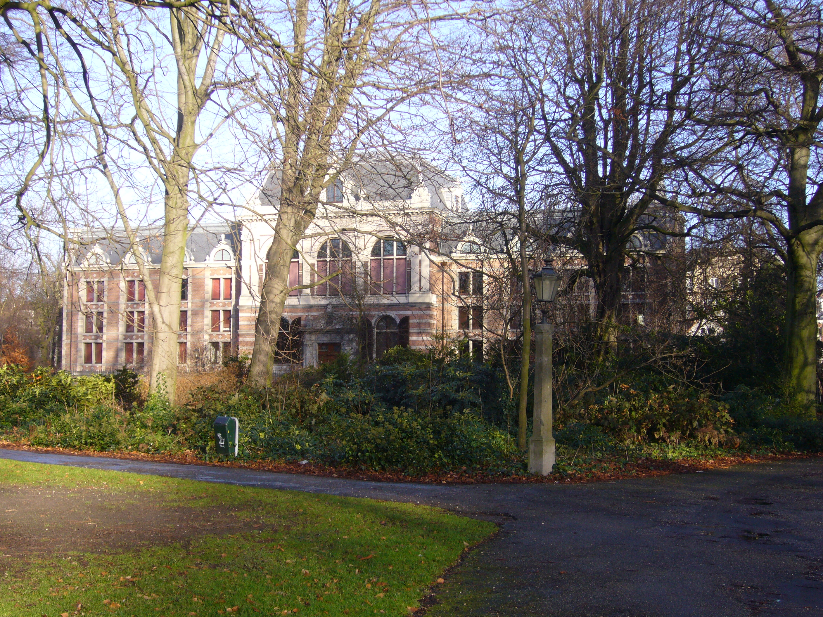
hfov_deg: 38.2
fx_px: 1189
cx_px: 412
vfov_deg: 29.1
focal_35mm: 50
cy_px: 308
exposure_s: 1/250
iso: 80
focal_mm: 8.3
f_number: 3.3
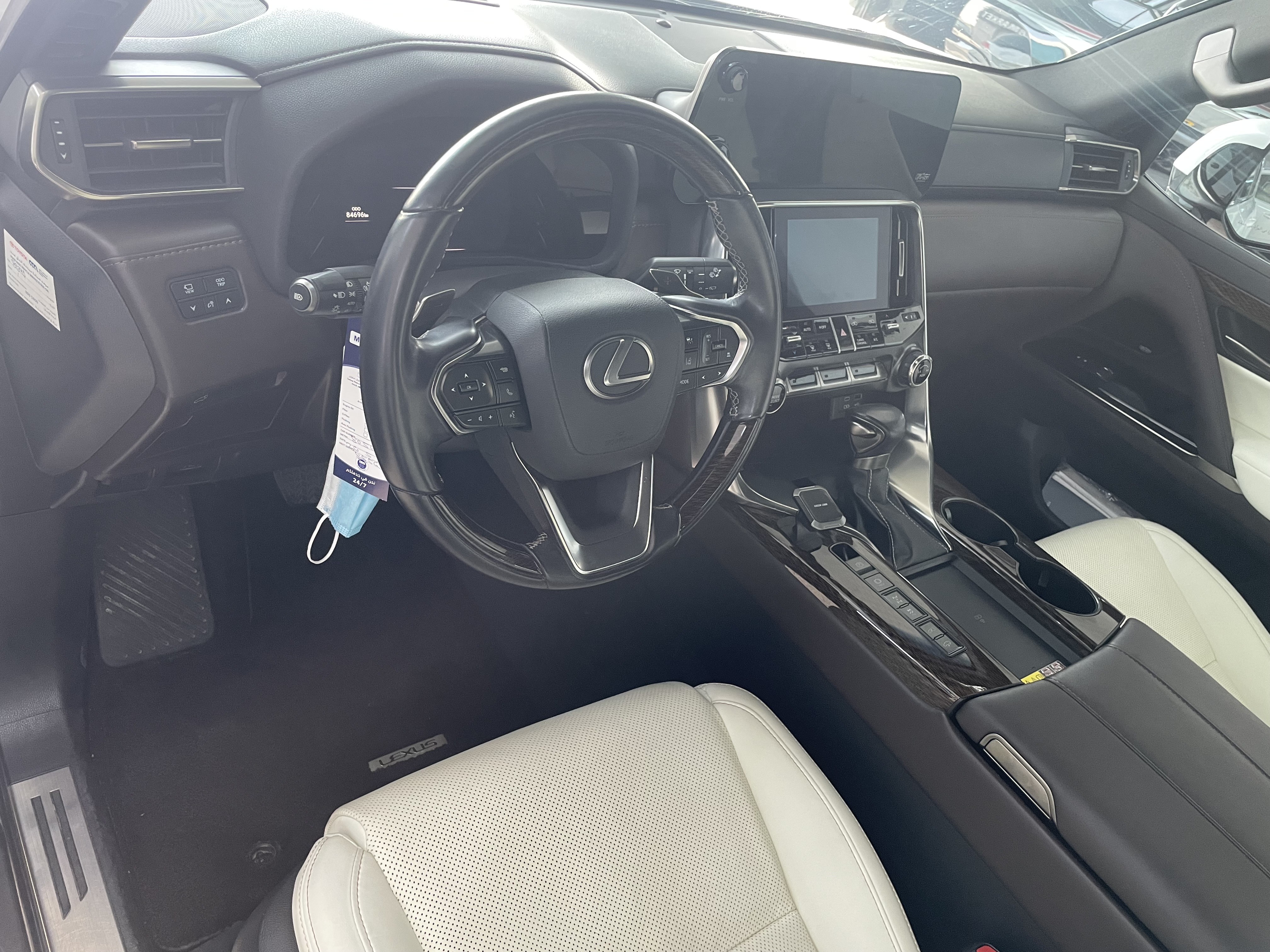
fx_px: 954
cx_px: 635
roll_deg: -20.3
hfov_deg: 67.3
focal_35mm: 26
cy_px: 476
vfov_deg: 53.1
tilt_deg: -37.3
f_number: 1.6
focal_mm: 4.2
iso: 200
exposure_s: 1/60
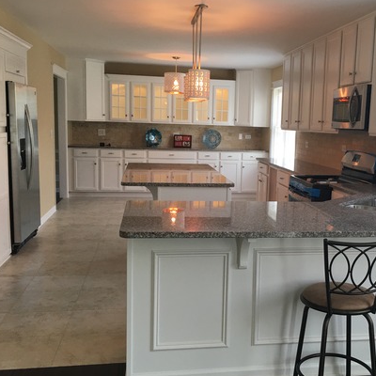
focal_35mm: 41
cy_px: 201
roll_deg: -2.9
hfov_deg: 40.5
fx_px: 504
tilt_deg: -8.0
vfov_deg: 40.9
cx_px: 243
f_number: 2.2
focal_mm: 4.15
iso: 25
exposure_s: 1/40
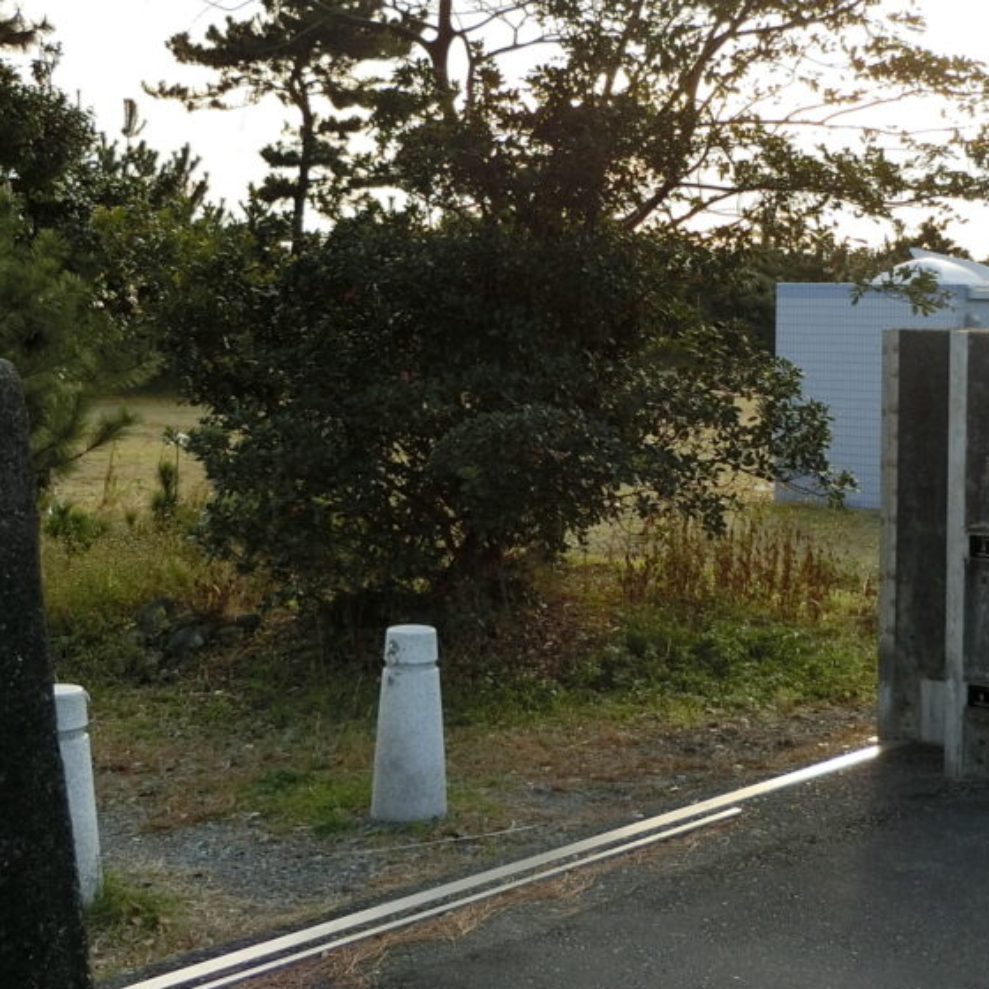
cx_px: 646
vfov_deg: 27.2
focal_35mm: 63
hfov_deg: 27.2
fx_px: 2036
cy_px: 366
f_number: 4.1
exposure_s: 1/250
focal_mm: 6.9
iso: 80
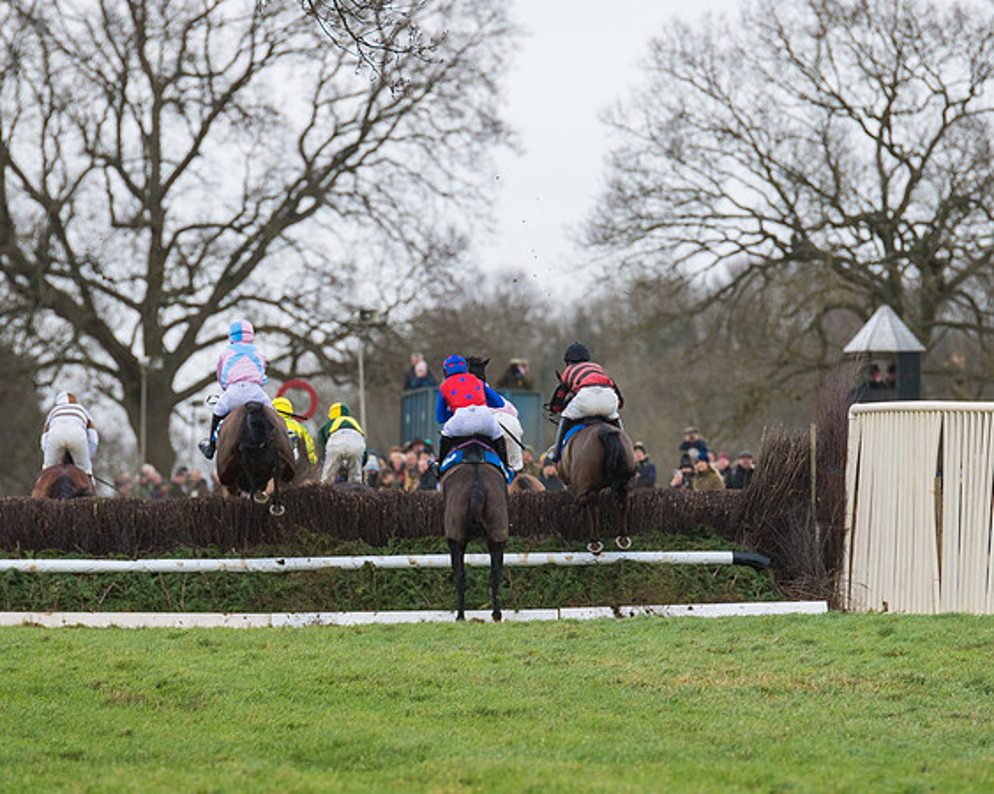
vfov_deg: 3.0
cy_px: 402
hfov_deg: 3.8
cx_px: 505
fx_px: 15167
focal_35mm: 516
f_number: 4
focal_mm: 300
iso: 800
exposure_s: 1/1000
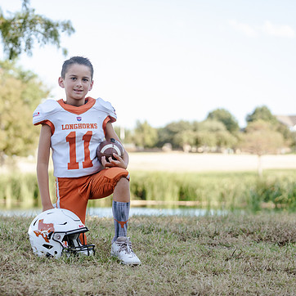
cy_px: 157
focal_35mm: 102
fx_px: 987
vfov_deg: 17.1
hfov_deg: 17.0
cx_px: 80
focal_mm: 75
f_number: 3.2
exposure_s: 1/320
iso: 160
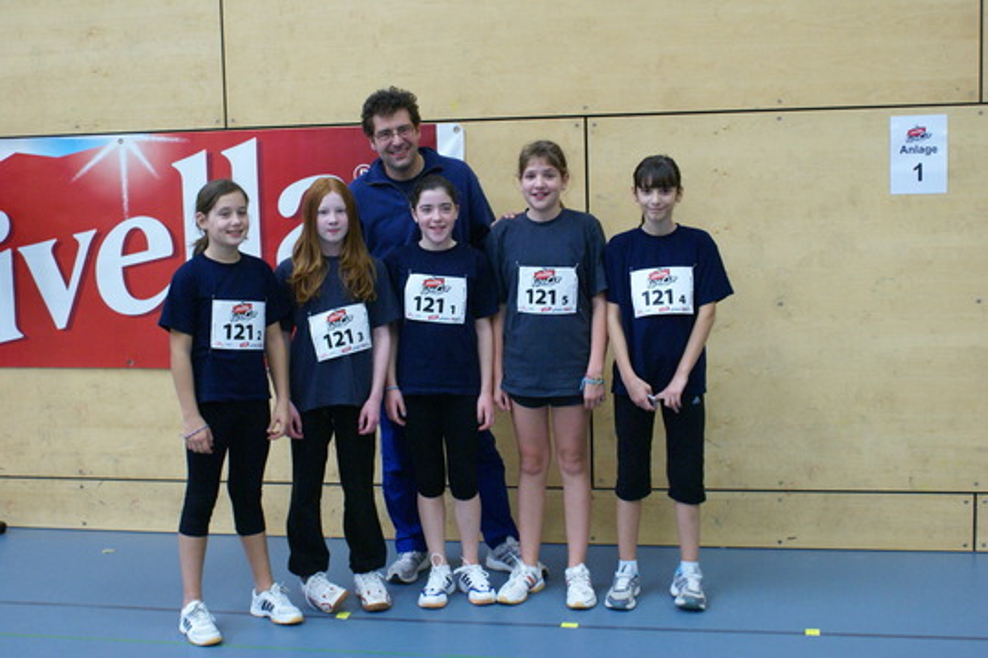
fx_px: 1235
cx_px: 494
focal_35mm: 45
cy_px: 329
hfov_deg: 43.6
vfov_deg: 29.9
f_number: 5
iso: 800
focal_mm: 30
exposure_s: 1/30
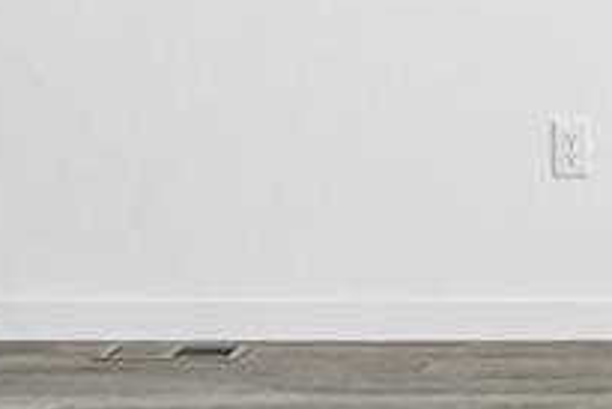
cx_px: 1006
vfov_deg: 8.9
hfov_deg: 12.6
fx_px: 2584
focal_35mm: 152
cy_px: -185
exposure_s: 1/100
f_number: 8
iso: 400
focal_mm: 13
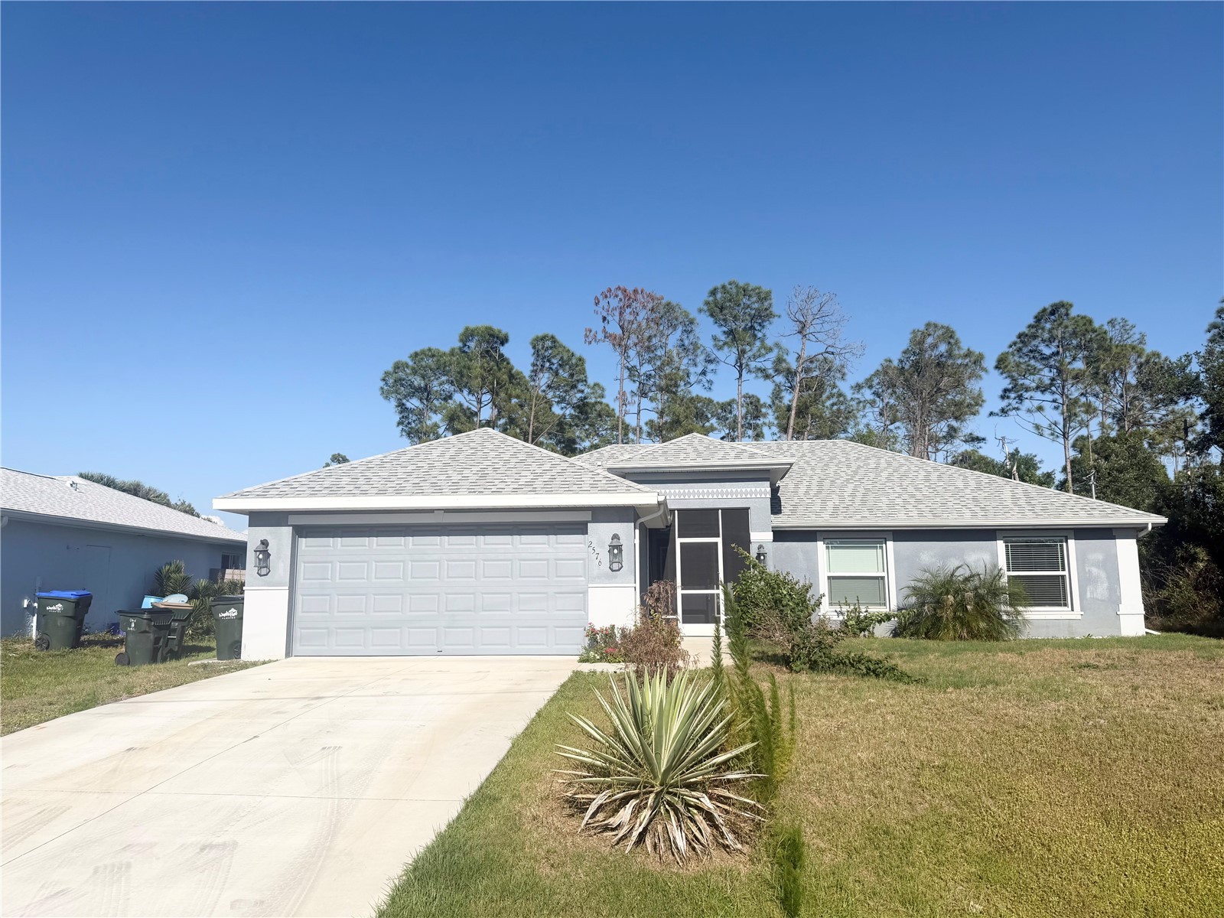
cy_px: 459
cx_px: 612
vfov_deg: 56.8
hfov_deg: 71.6
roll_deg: +0.2
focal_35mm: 24
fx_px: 849
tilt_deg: +9.8
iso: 80
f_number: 1.78
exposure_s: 1/7353
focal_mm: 6.76
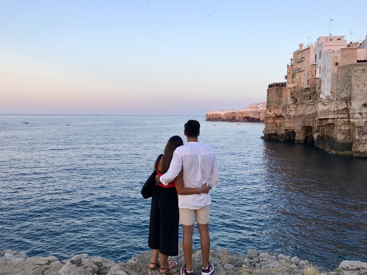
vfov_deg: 49.7
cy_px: 138
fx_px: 297
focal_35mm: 28
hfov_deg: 63.4
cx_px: 184
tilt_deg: -2.9
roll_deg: -0.2
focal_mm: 3.99
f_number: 1.8
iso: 20
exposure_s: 1/262
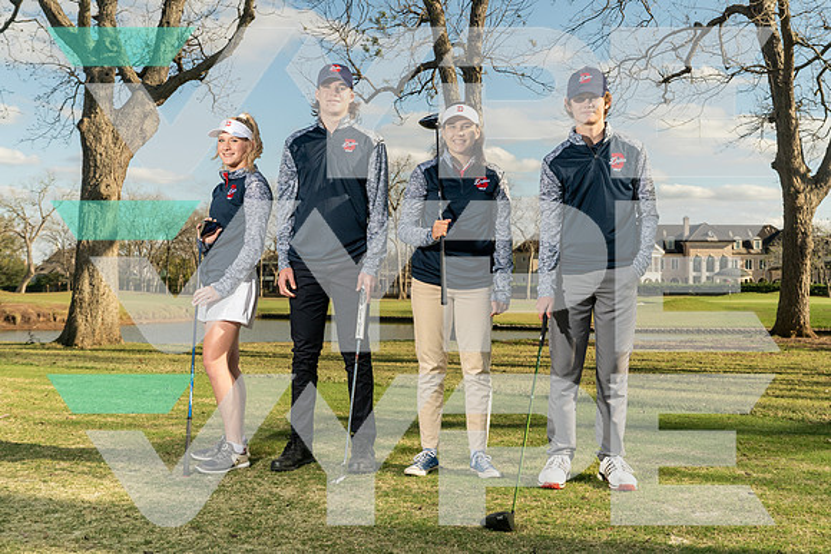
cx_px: 405
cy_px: 279
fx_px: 1018
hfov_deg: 44.4
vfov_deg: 30.5
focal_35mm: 44
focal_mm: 43
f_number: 8
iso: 500
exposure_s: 1/200
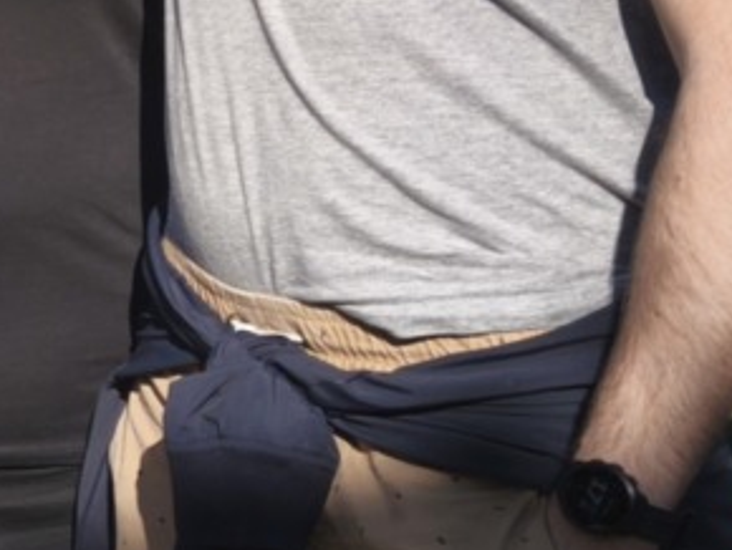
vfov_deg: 11.5
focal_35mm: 128
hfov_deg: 13.0
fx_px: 2709
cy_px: 20
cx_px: -823
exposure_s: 1/2074
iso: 80
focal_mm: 5.35
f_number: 1.7
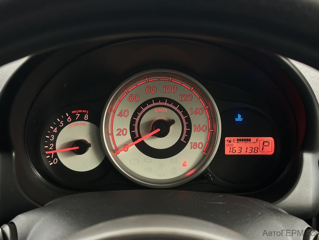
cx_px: 160
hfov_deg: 39.7
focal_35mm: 48
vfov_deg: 30.3
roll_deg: -0.5
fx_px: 442
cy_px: 120
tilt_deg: -21.5
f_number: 1.78
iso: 250
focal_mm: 6.86
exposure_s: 1/33
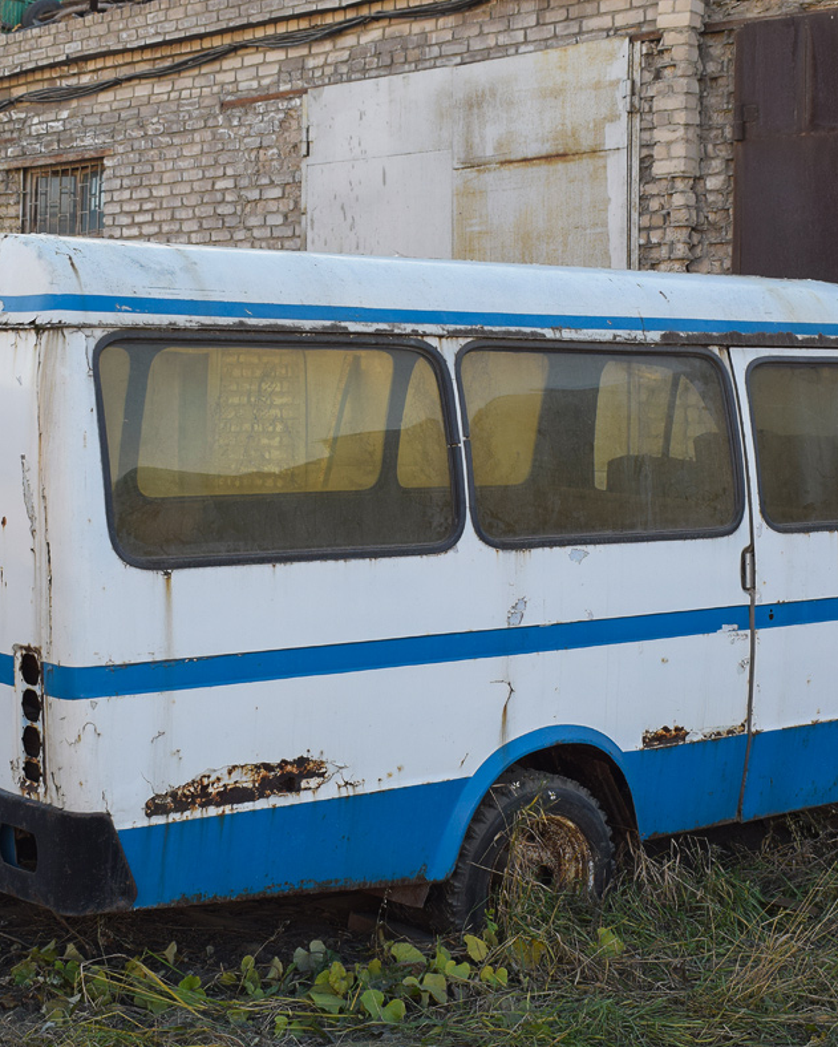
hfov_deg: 25.4
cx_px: 465
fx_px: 1859
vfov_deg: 31.4
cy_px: 522
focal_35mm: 60
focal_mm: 28
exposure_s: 1/200
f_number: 7.1
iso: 400
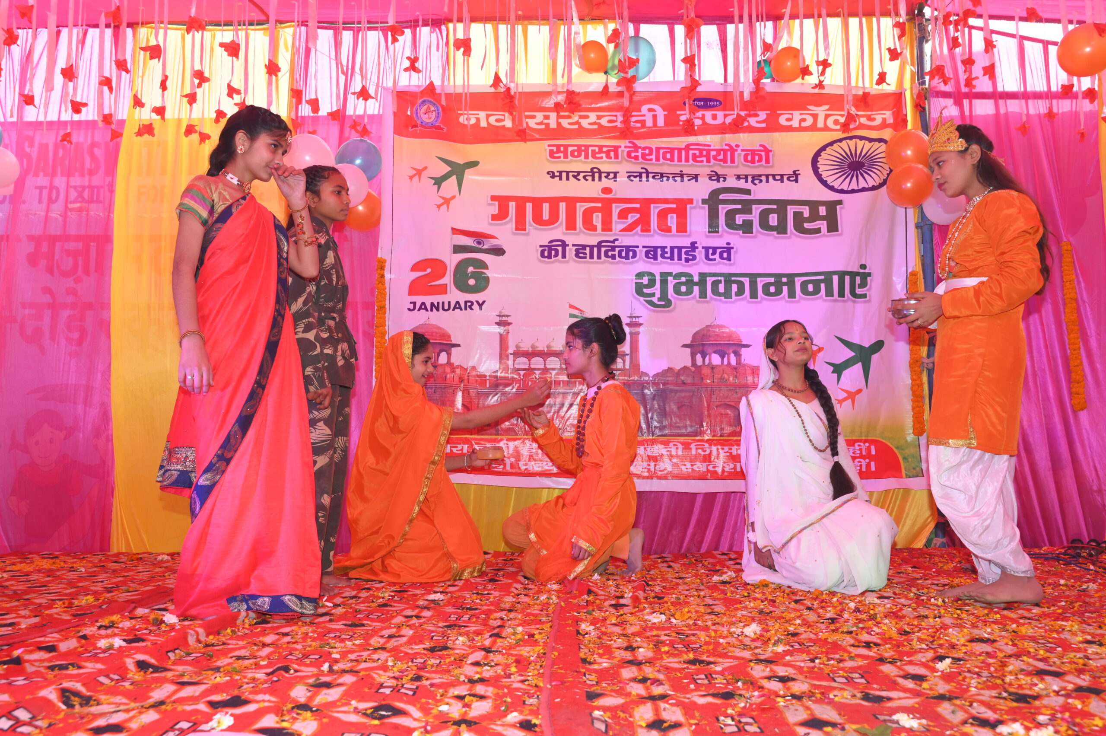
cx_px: 553
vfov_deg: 44.2
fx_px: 906
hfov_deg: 62.8
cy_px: 368
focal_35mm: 30
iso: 500
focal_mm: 29.5
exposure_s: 1/200
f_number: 5.6
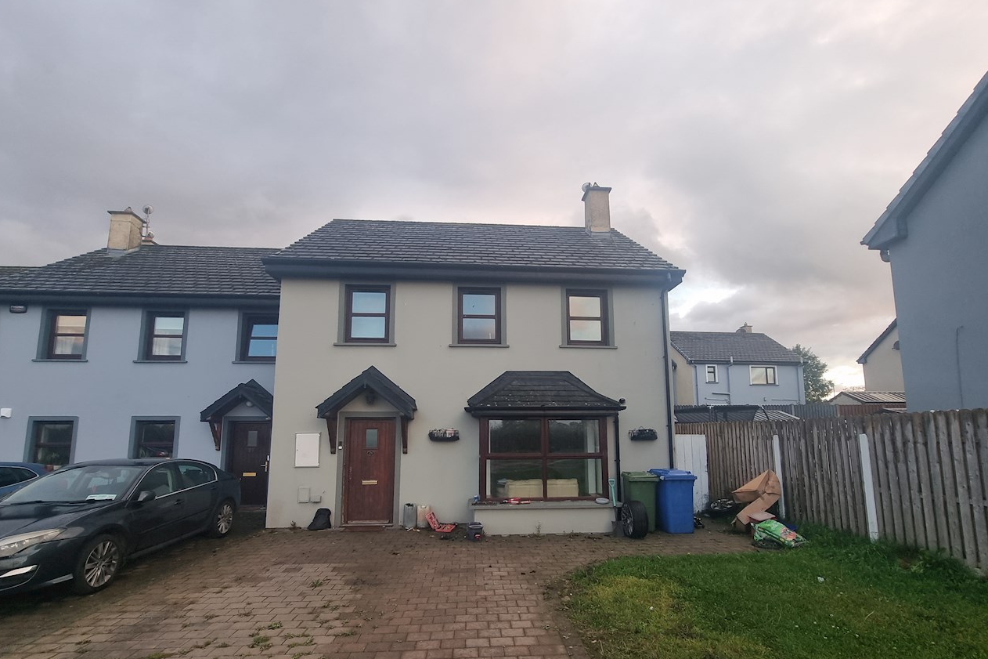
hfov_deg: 100.4
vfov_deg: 77.0
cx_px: 500
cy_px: 367
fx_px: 412
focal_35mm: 15
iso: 100
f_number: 2.2
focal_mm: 2.2
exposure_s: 1/100
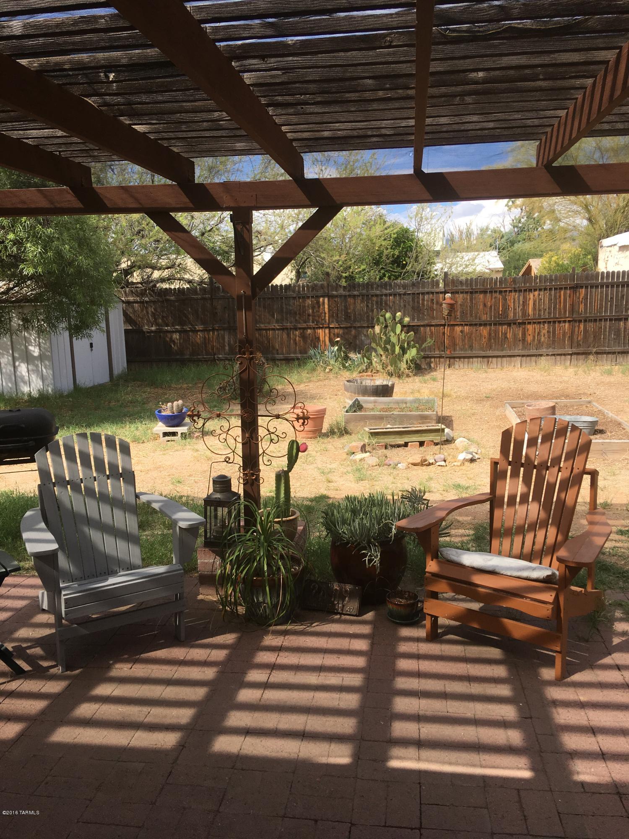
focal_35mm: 29
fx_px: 703
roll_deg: +1.0
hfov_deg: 48.2
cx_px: 314
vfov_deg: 61.7
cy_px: 420
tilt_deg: -7.9
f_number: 2.2
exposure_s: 1/1054
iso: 25
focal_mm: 4.15
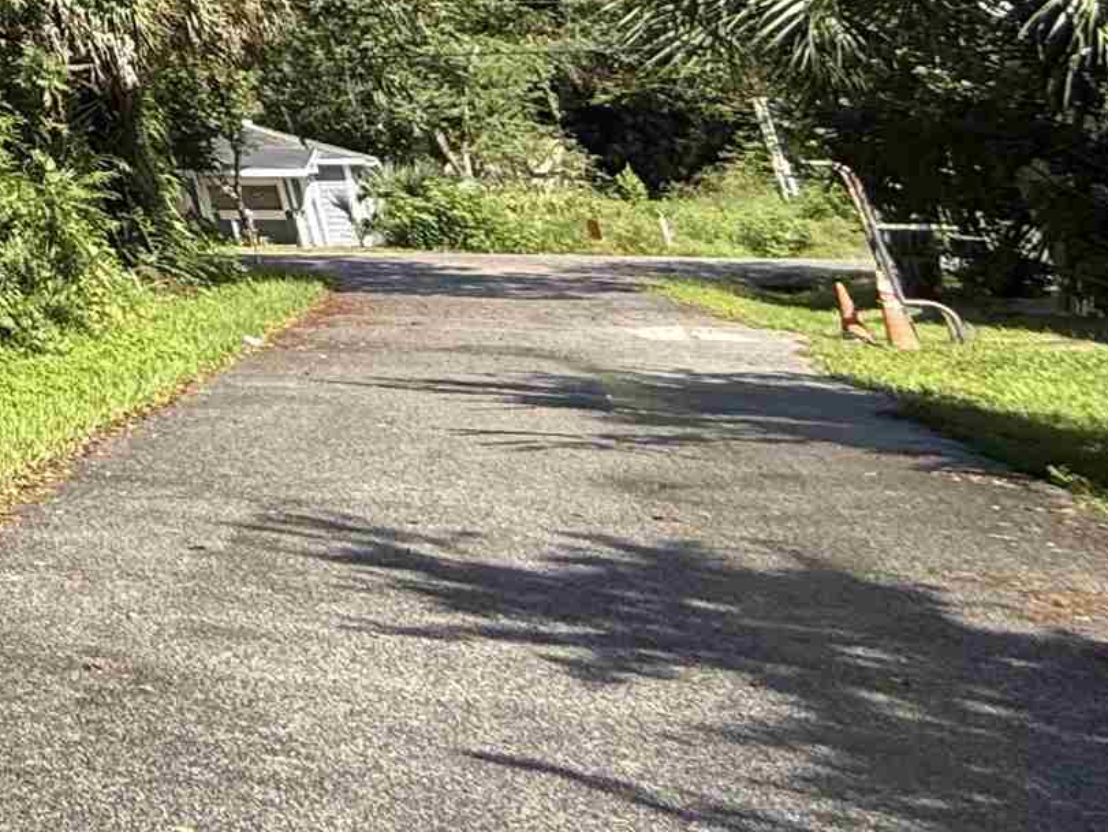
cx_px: -982
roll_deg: +0.2
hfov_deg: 20.9
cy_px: -458
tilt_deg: +22.6
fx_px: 1697
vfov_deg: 22.1
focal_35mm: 53
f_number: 2.2
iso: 50
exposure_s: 1/468
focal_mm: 2.22
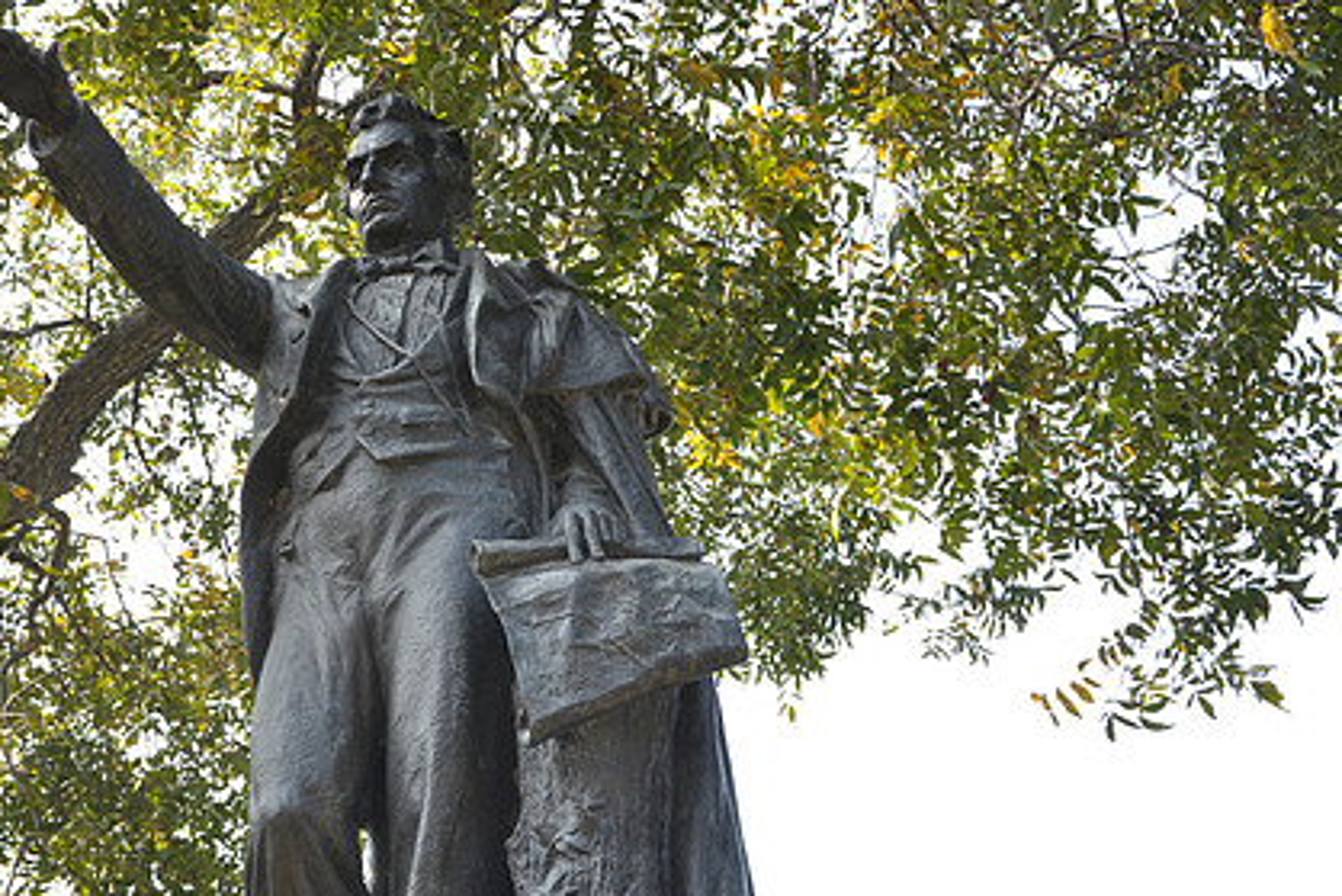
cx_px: 527
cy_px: 612
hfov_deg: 25.6
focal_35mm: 79
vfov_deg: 17.2
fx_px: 2946
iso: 400
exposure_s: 1/125
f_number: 5.6
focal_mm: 38
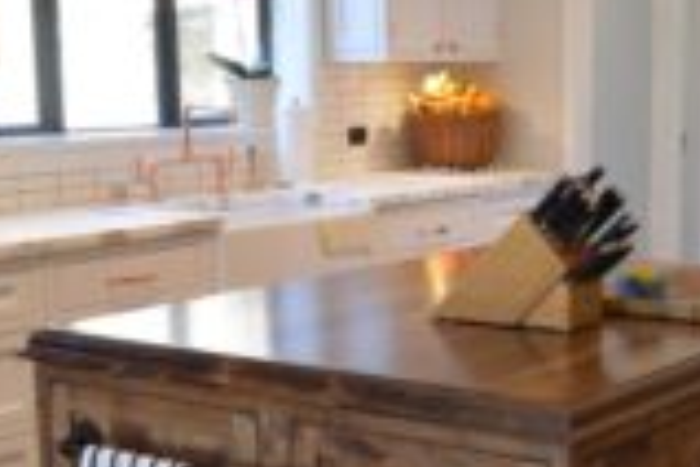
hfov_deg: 24.9
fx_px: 1536
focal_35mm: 79
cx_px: 634
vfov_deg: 17.2
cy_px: 337
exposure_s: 1/60
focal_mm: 14
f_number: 4
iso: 400
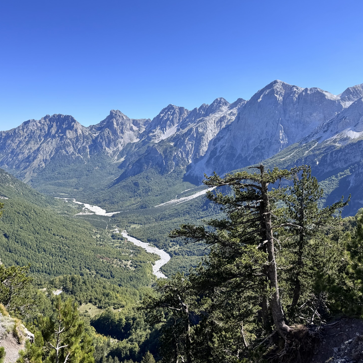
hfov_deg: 54.4
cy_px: 181
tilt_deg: -4.9
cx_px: 119
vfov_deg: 55.6
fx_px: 344
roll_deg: -0.5
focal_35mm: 29
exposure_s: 1/3247
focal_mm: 6.76
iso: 80
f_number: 1.78
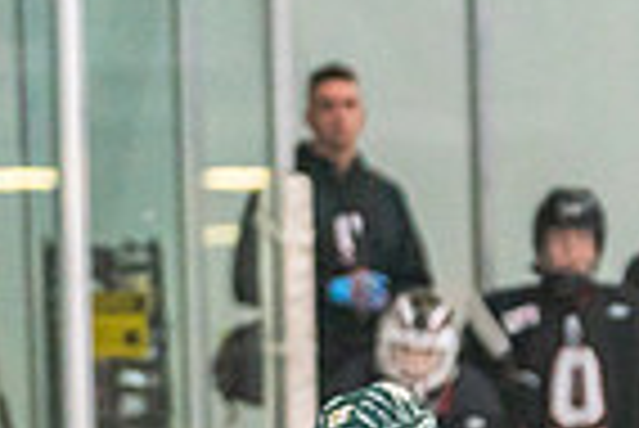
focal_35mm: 557
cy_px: 874
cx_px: 664
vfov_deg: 2.5
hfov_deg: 3.7
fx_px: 9897
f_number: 2.8
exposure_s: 1/1250
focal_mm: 109
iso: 3200
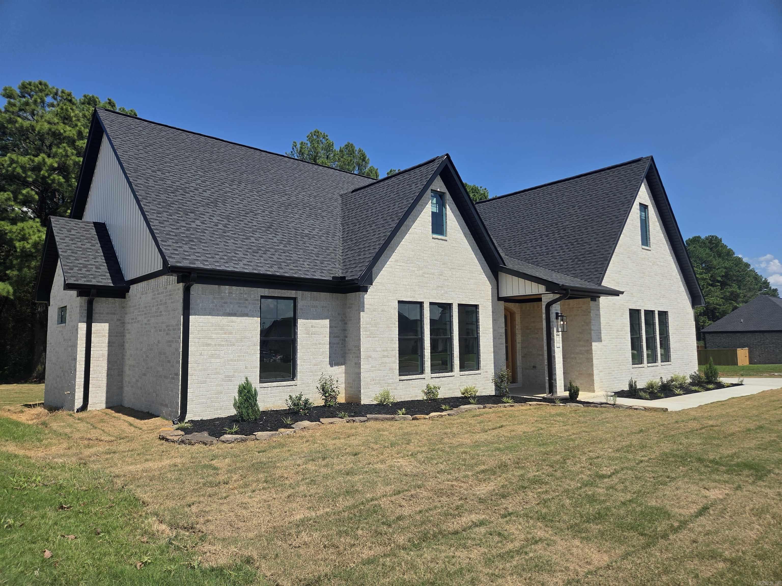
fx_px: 520
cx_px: 391
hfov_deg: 73.9
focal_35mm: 23
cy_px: 293
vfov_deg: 58.9
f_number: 1.8
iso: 80
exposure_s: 1/6618
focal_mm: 5.4
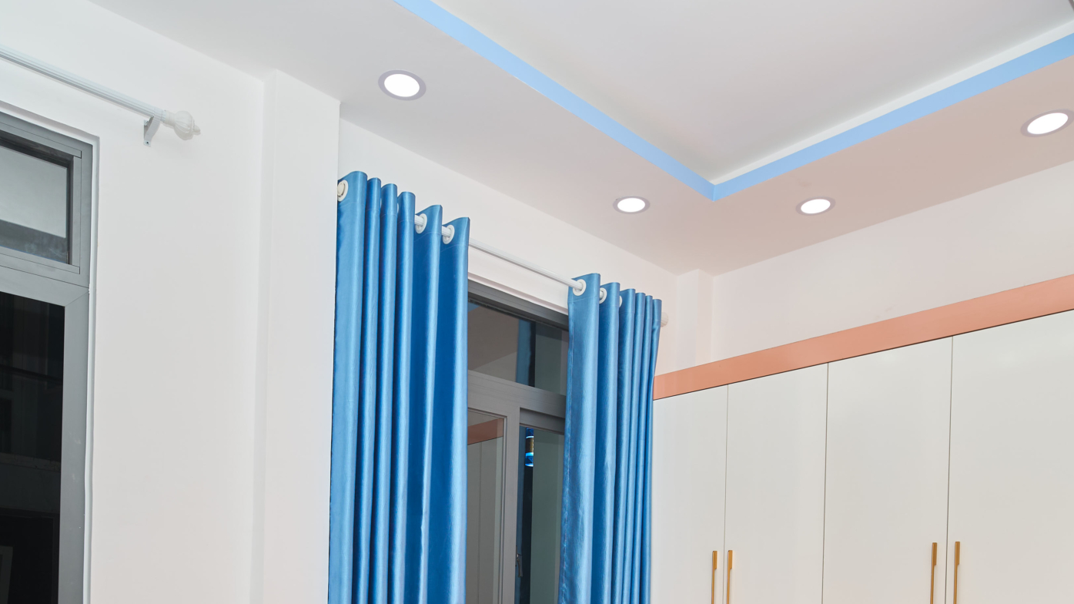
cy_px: 613
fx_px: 739
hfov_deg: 72.0
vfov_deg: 39.0
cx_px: 527
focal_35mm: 26
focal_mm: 9
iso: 100
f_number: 3.5
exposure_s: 1/125
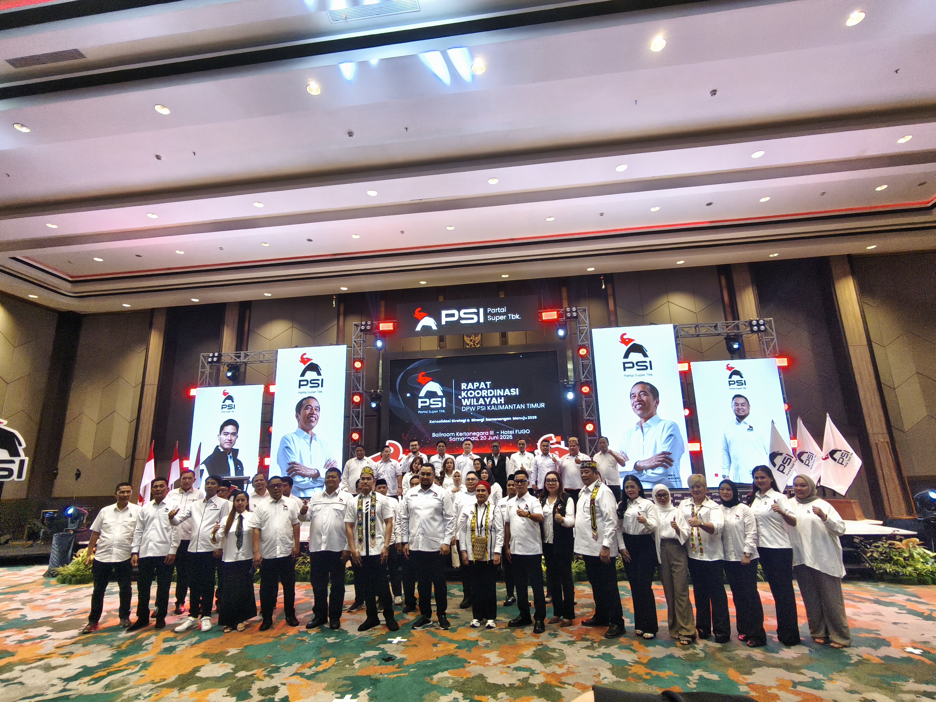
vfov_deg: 71.6
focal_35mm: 18
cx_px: 468
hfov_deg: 87.8
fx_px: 487
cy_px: 351
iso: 50
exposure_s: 1/50
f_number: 2.2
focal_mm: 1.91
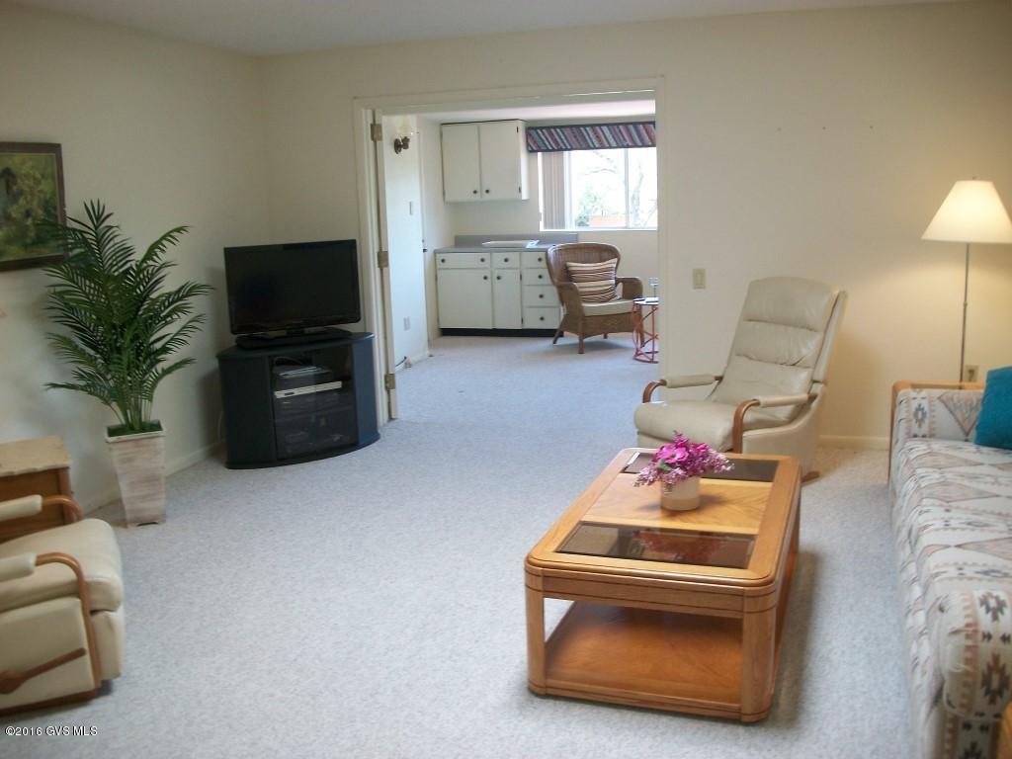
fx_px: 936
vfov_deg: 44.2
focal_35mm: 32
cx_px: 506
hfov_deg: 56.8
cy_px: 380
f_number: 2.9
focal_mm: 5.7
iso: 80
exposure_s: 1/30
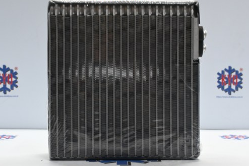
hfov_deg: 32.4
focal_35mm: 62
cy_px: 79
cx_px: 123
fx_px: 429
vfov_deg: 21.9
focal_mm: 34
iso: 1250
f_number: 5
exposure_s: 1/50
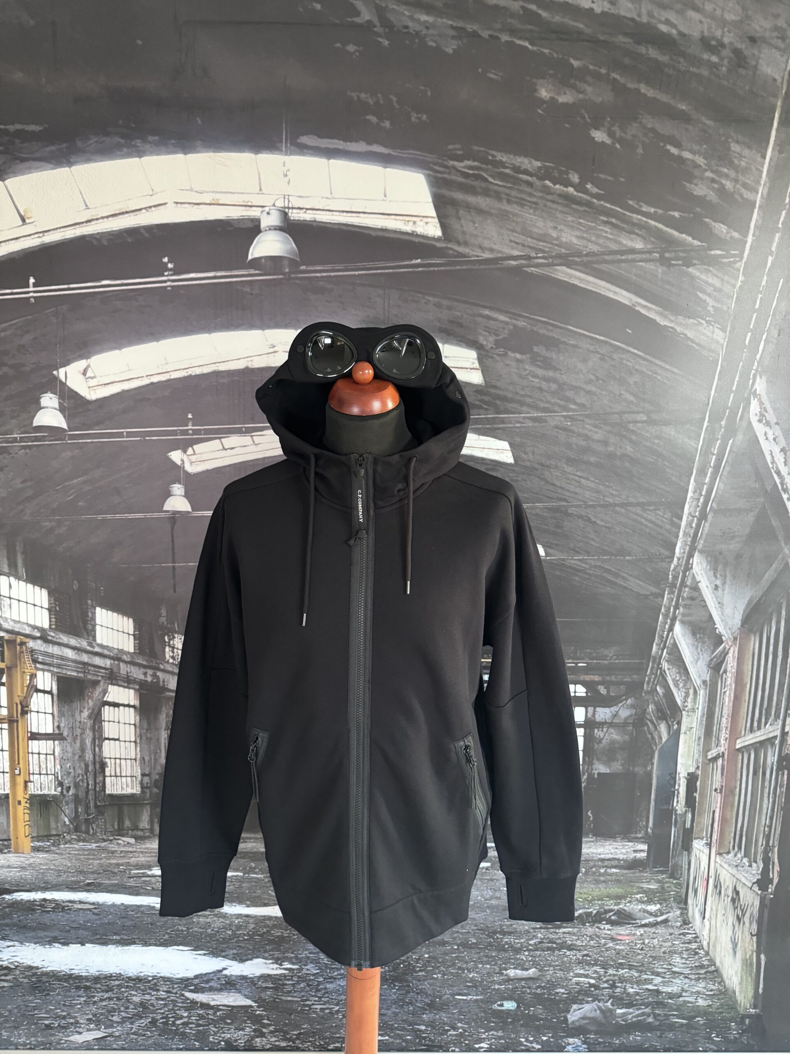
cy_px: 527
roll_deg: -1.3
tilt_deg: -11.8
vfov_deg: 71.6
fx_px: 730
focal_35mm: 24
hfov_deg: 56.8
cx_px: 395
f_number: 1.78
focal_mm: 6.76
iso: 640
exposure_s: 1/60
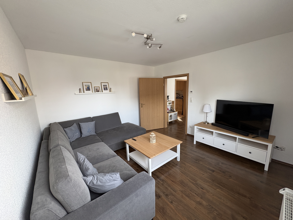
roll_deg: +2.5
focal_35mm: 14
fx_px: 119
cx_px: 146
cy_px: 110
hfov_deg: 102.1
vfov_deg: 85.7
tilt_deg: -10.3
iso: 250
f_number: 2.2
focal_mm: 2.22
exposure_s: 1/79
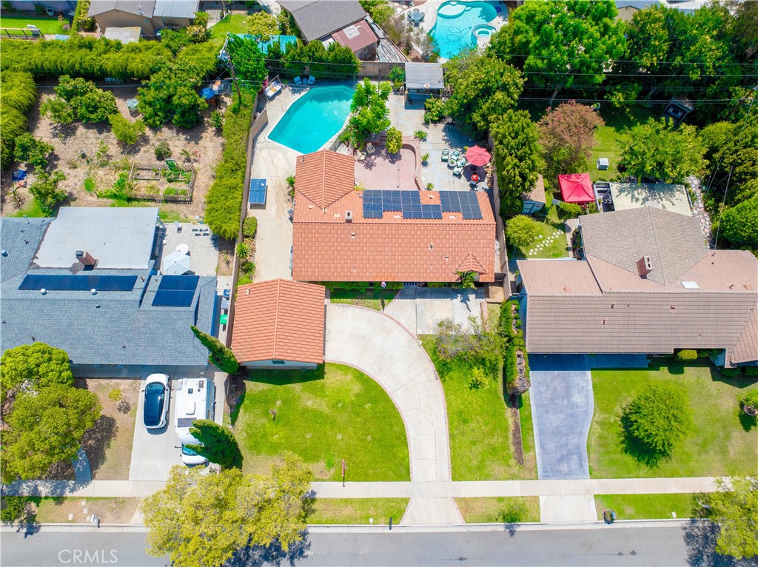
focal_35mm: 24
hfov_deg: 71.6
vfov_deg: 56.7
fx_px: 525
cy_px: 284
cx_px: 379
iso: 100
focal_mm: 12.29
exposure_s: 1/1600
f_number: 2.8
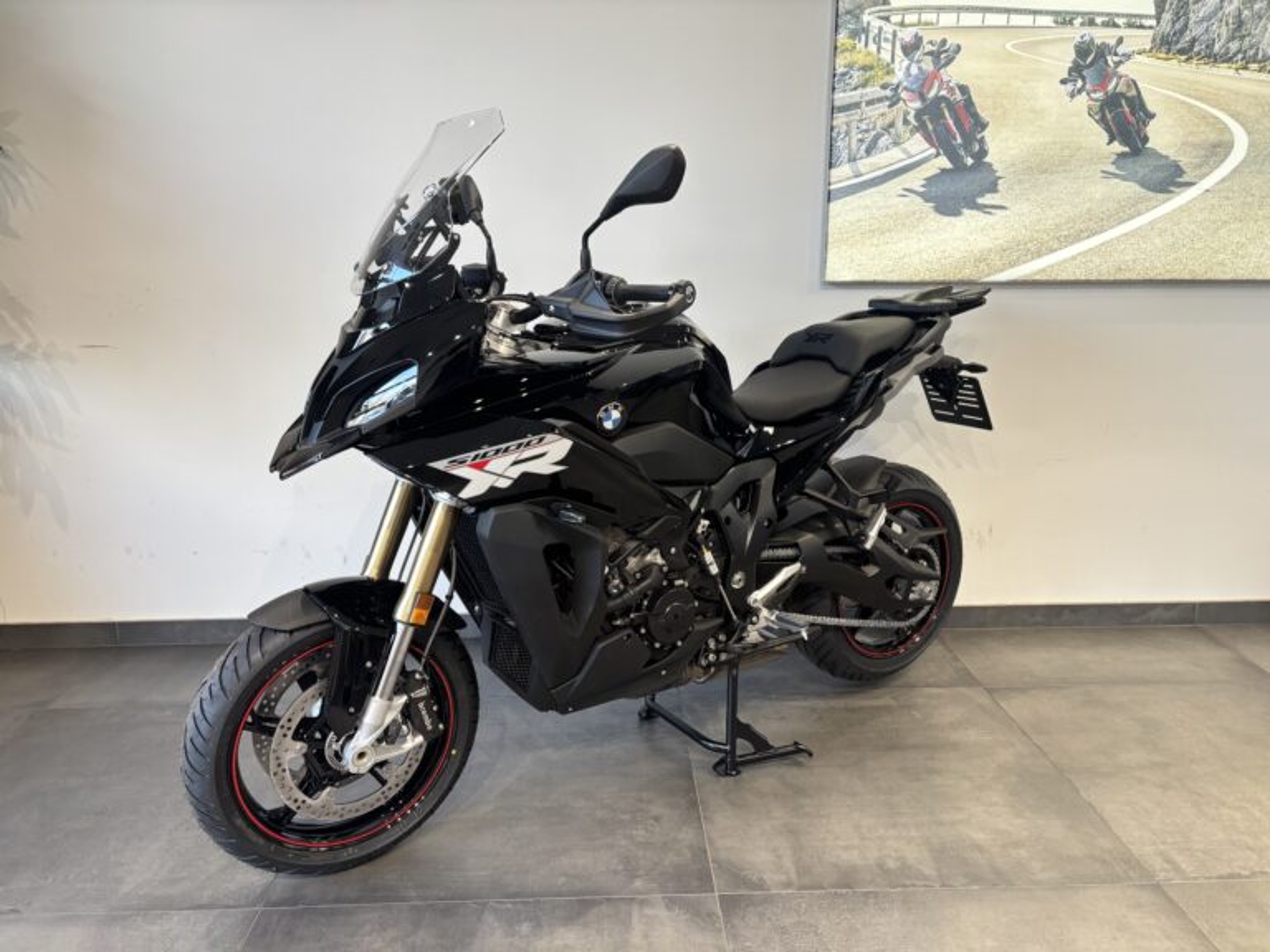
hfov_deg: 67.3
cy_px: 476
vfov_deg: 53.1
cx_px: 635
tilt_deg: -13.2
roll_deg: +0.4
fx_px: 954
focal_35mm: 26
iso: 100
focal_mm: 5.96
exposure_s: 1/100
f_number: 1.6
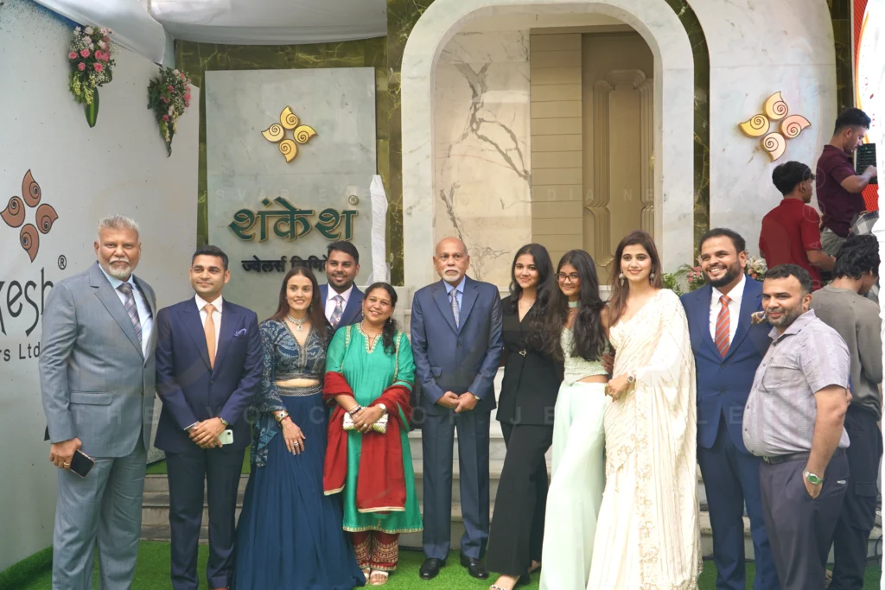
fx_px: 762
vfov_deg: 42.3
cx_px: 442
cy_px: 295
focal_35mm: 31
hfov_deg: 60.3
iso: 100
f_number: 4
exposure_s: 1/160
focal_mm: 21
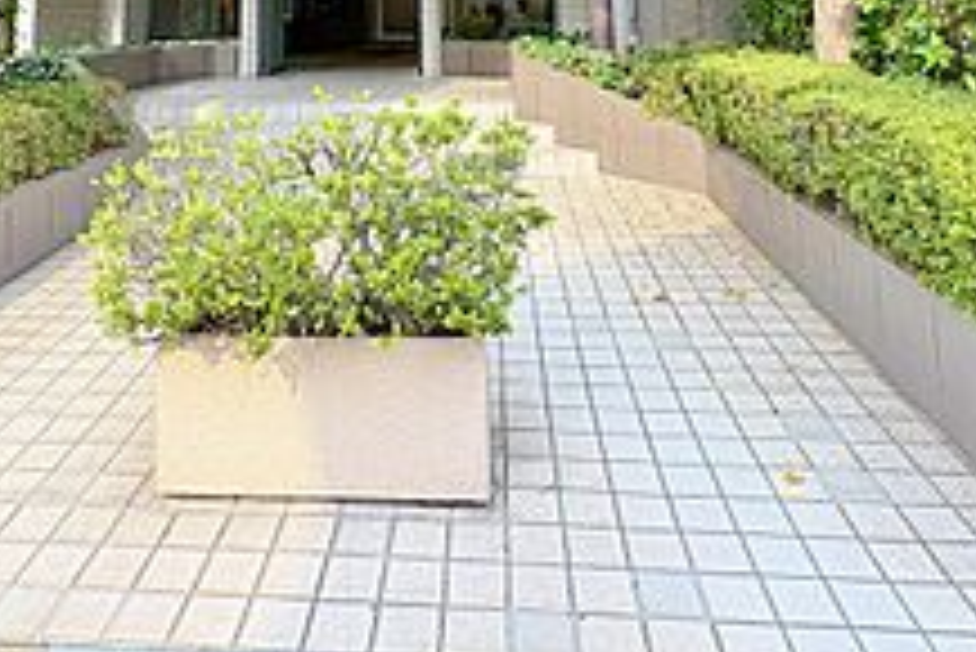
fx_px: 814
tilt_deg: +7.0
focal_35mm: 30
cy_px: -94
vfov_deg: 35.9
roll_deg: +1.8
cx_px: 414
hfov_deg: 61.6
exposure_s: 1/281
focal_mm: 2.22
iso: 64
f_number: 2.2
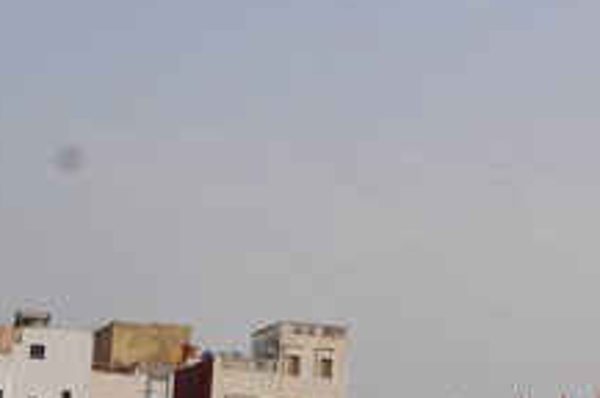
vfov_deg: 11.9
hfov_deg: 16.8
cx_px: 777
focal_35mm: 115
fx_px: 1914
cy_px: 242
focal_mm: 26
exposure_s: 1/320
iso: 200
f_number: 9
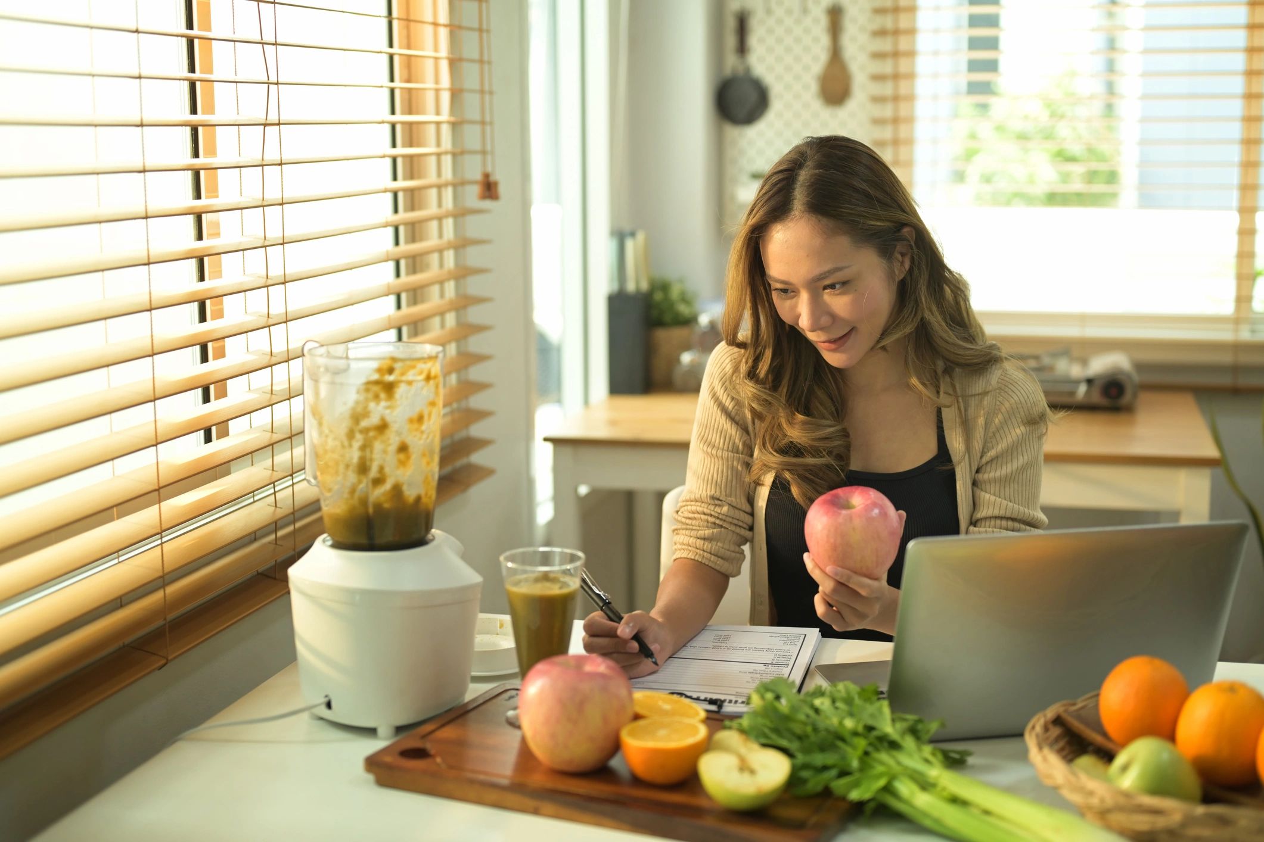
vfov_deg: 27.0
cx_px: 632
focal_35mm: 50
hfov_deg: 39.6
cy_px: 421
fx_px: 1755
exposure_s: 1/125
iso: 400
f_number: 2.2
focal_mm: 50
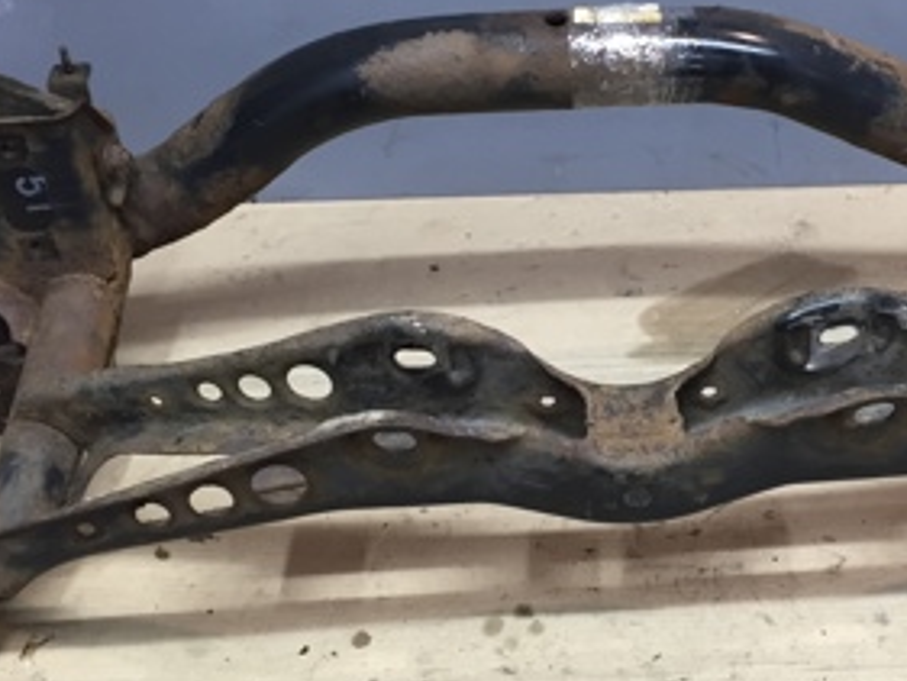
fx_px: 1730
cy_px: 261
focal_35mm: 66
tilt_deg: -28.0
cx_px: 655
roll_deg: -0.2
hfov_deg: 29.0
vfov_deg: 22.2
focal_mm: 4.15
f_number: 2.2
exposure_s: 1/33
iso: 80
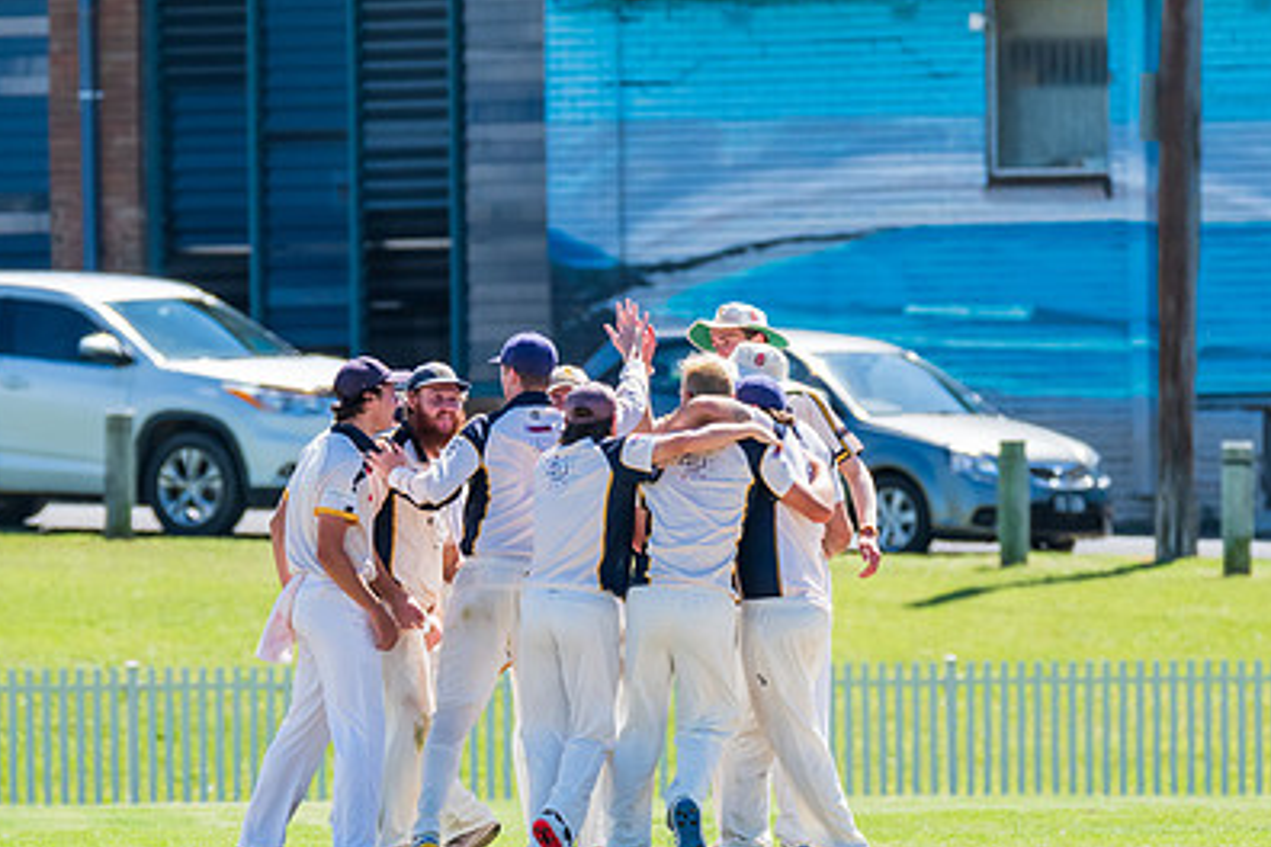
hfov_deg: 3.0
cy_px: 572
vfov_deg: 2.0
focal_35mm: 681
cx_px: 444
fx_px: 24041
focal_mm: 360
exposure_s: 1/2000
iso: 640
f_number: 6.3
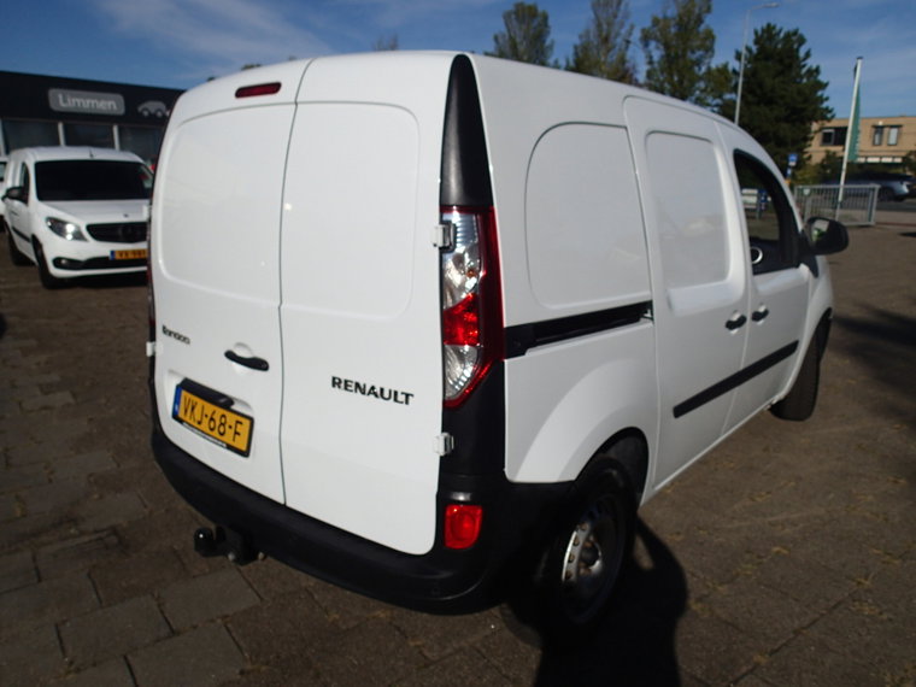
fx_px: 662
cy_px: 344
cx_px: 458
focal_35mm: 25
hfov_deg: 69.4
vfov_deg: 54.9
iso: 100
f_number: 8
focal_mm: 4.5
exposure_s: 1/640
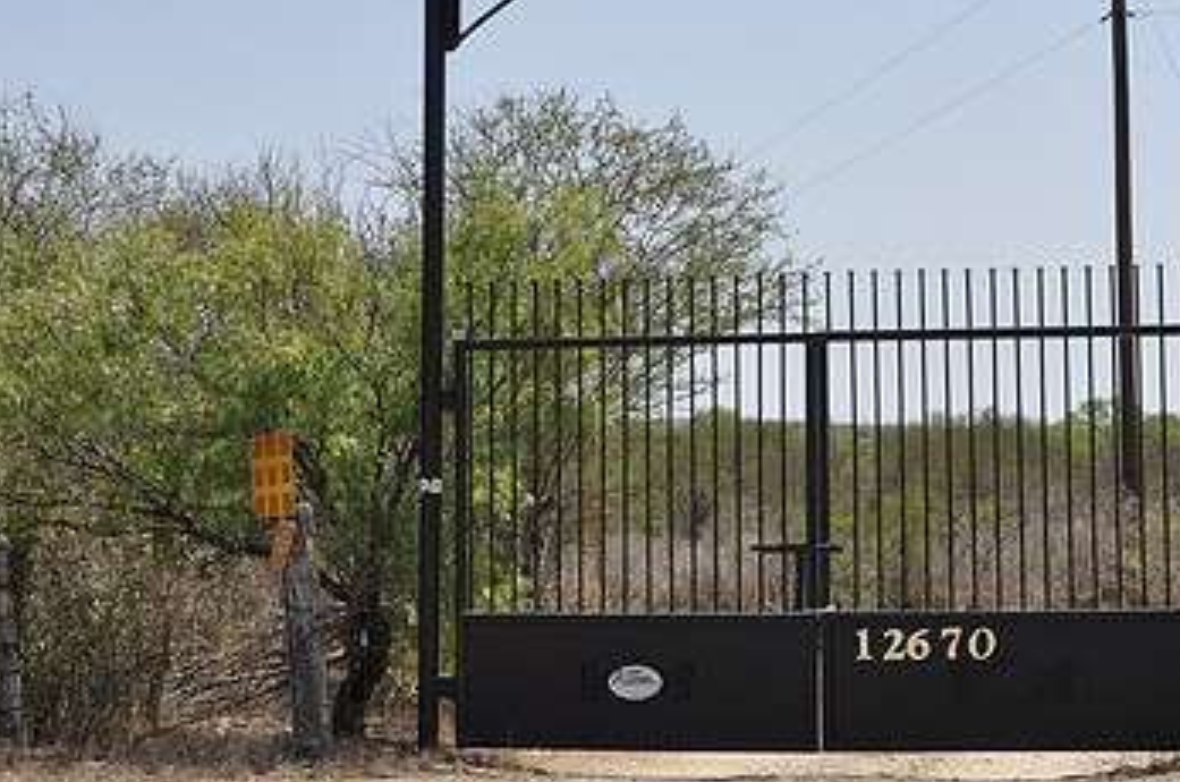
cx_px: 860
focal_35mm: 88
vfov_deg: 15.5
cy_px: 298
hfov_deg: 23.0
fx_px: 2874
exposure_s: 1/200
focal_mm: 35
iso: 200
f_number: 7.1
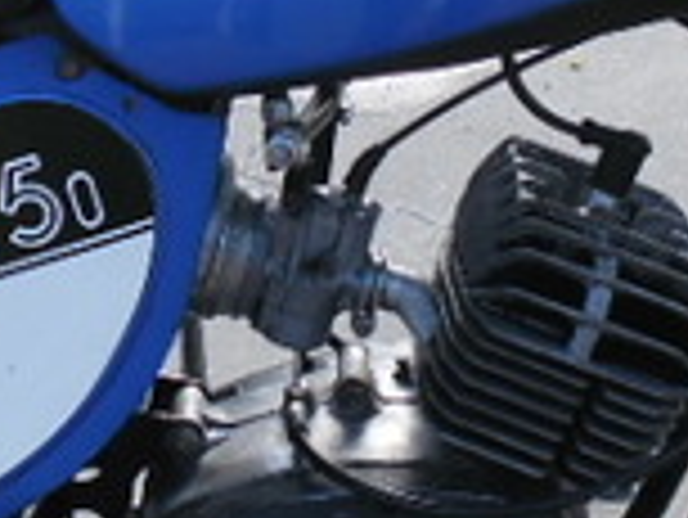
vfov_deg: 10.5
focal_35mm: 141
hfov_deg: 14.0
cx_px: 432
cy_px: 239
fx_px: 2805
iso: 80
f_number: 3.5
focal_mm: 4.9
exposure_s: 1/165
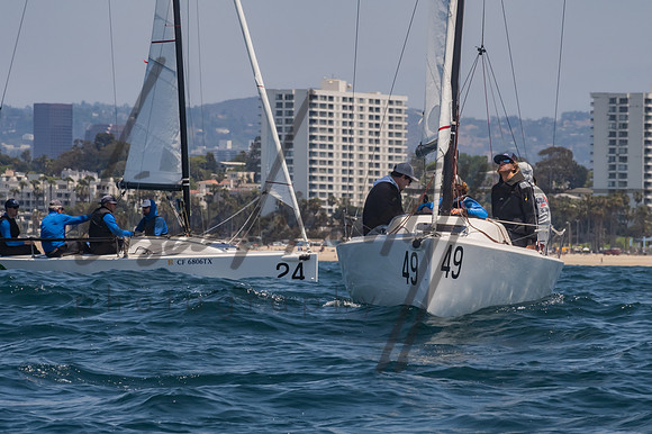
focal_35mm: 341
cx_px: 341
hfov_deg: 6.0
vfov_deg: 4.0
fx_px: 6179
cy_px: 218
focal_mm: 210
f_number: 14
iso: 640
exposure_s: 1/1000
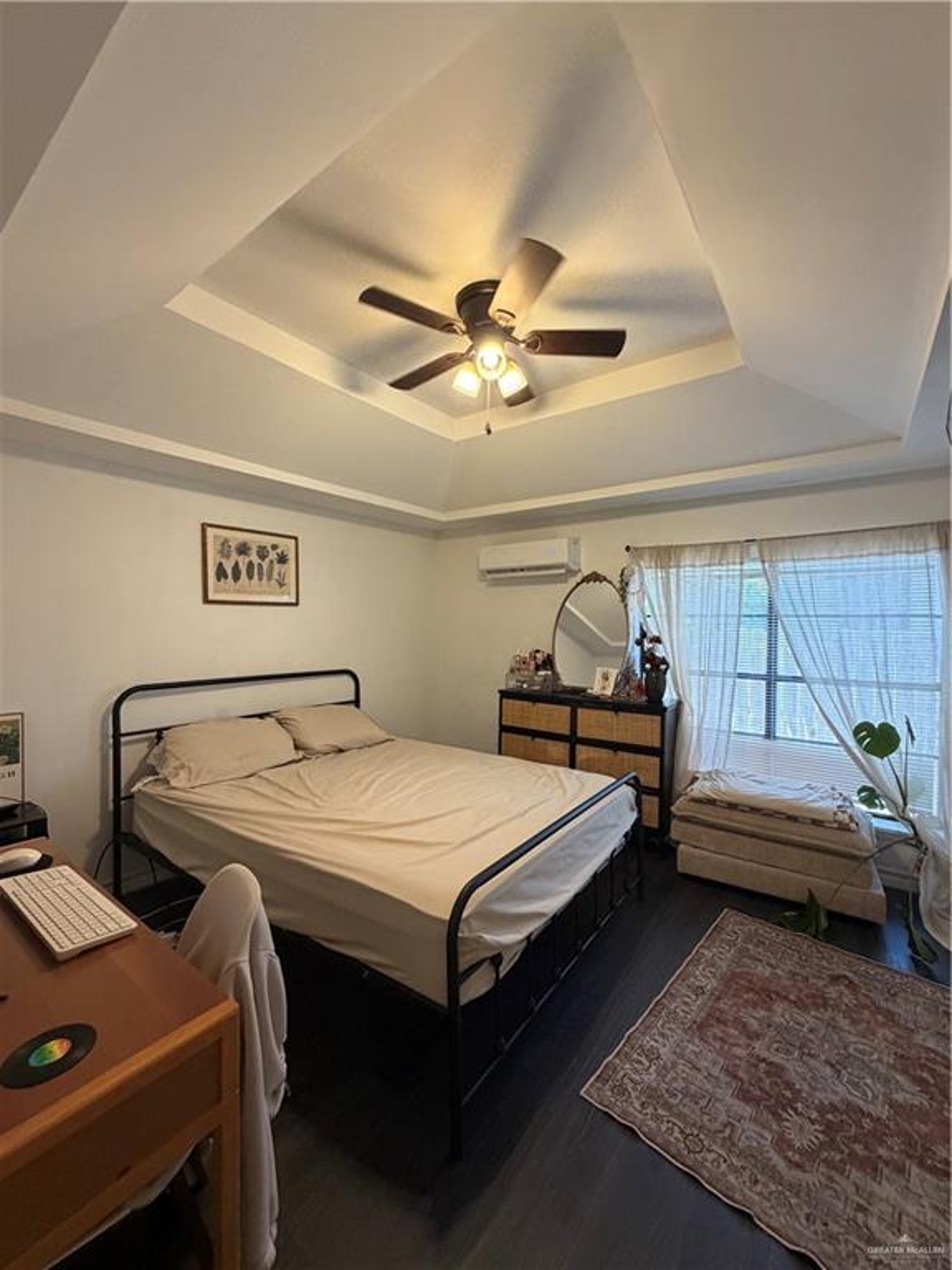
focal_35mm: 14
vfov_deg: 102.1
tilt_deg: -0.1
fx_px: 513
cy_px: 635
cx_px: 476
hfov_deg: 85.7
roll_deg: -1.0
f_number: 2.2
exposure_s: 1/60
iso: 320
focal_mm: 2.22
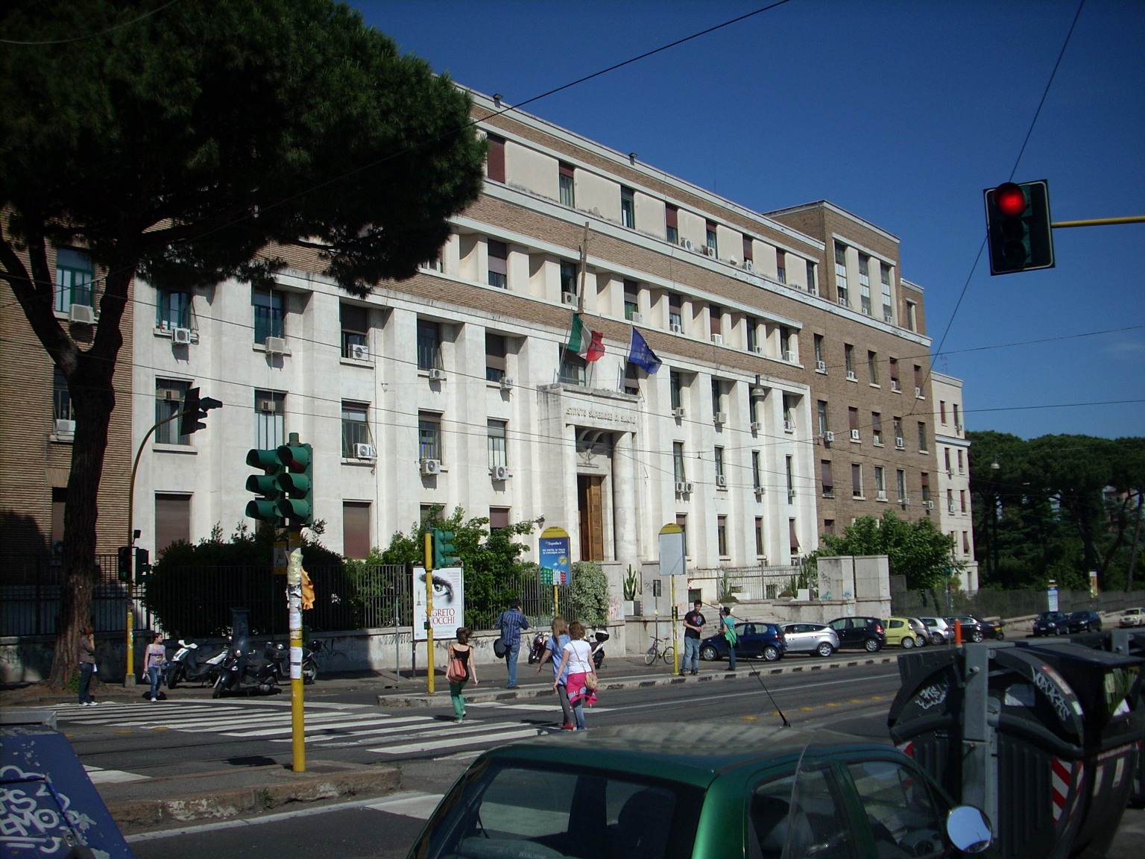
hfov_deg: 50.1
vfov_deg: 38.7
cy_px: 430
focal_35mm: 37
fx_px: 1224
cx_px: 572
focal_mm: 6.2
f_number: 5.6
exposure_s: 1/621
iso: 64
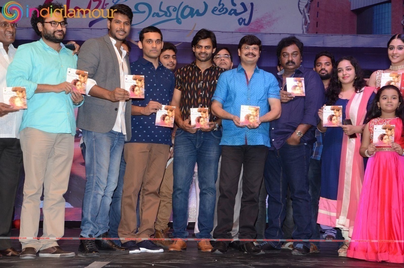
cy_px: 134
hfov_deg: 29.9
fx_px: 756
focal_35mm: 68
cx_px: 202
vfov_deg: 20.1
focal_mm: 45
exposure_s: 1/125
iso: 1250
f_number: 7.1
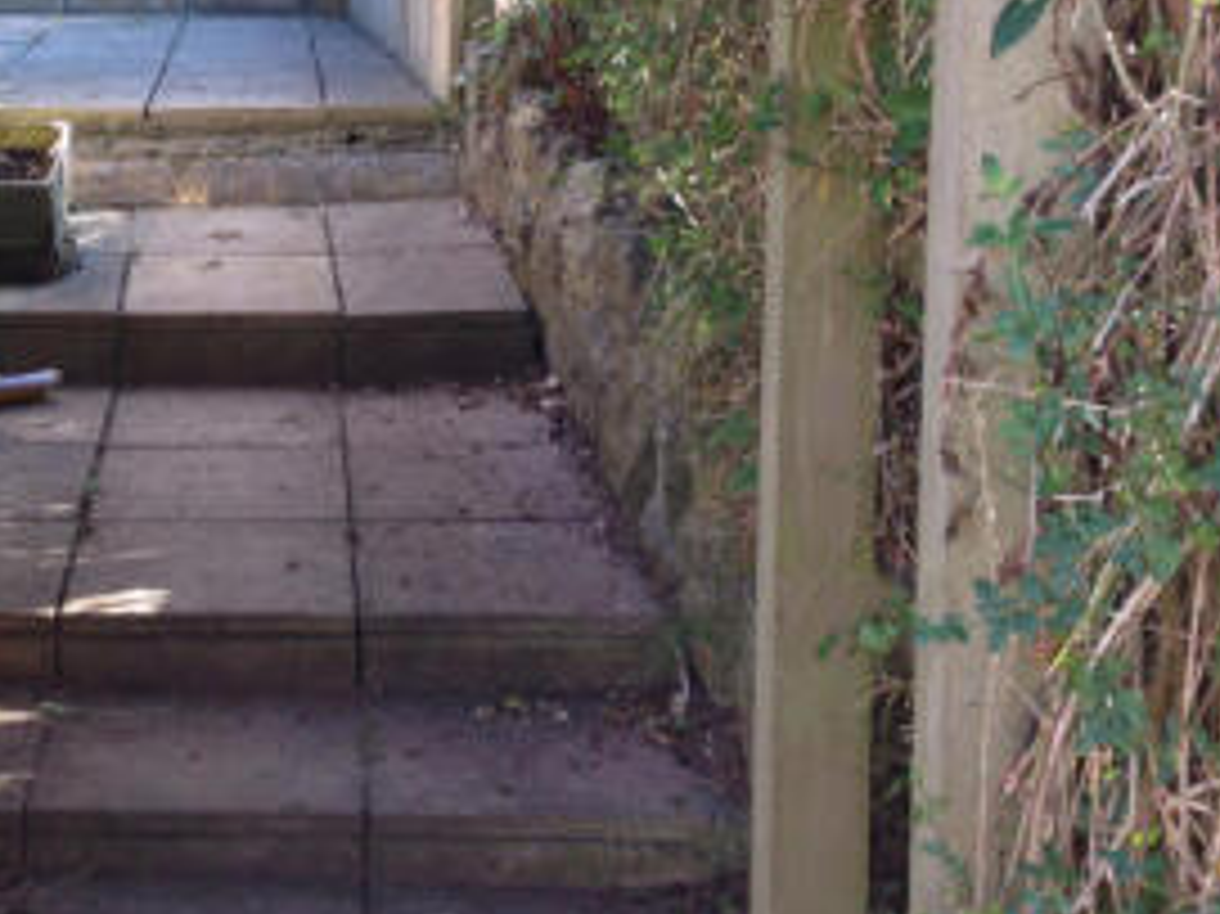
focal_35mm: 71
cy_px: 34
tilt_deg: -3.2
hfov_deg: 26.8
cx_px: 223
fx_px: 2501
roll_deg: -1.6
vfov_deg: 20.2
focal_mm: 4.12
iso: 64
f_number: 2.4
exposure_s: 1/120
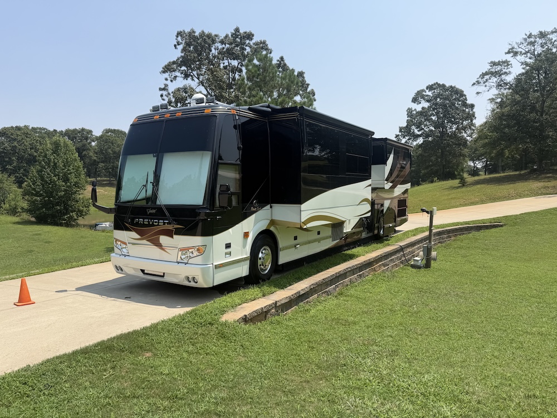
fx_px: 386
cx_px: 278
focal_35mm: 24
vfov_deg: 56.8
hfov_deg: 71.6
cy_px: 209
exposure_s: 1/4167
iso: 80
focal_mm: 6.76
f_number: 1.78
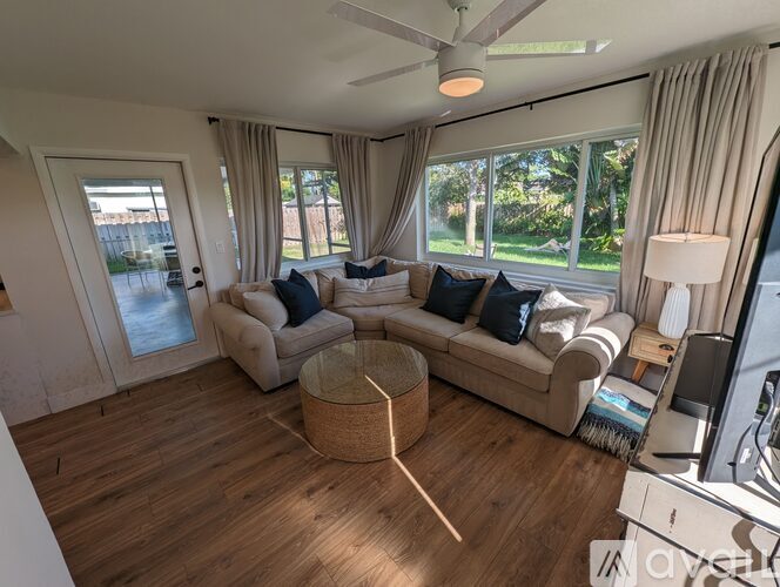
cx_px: 390
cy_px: 294
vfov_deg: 90.1
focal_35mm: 13
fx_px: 293
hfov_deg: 106.1
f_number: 2.2
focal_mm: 1.95
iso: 39
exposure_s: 1/337
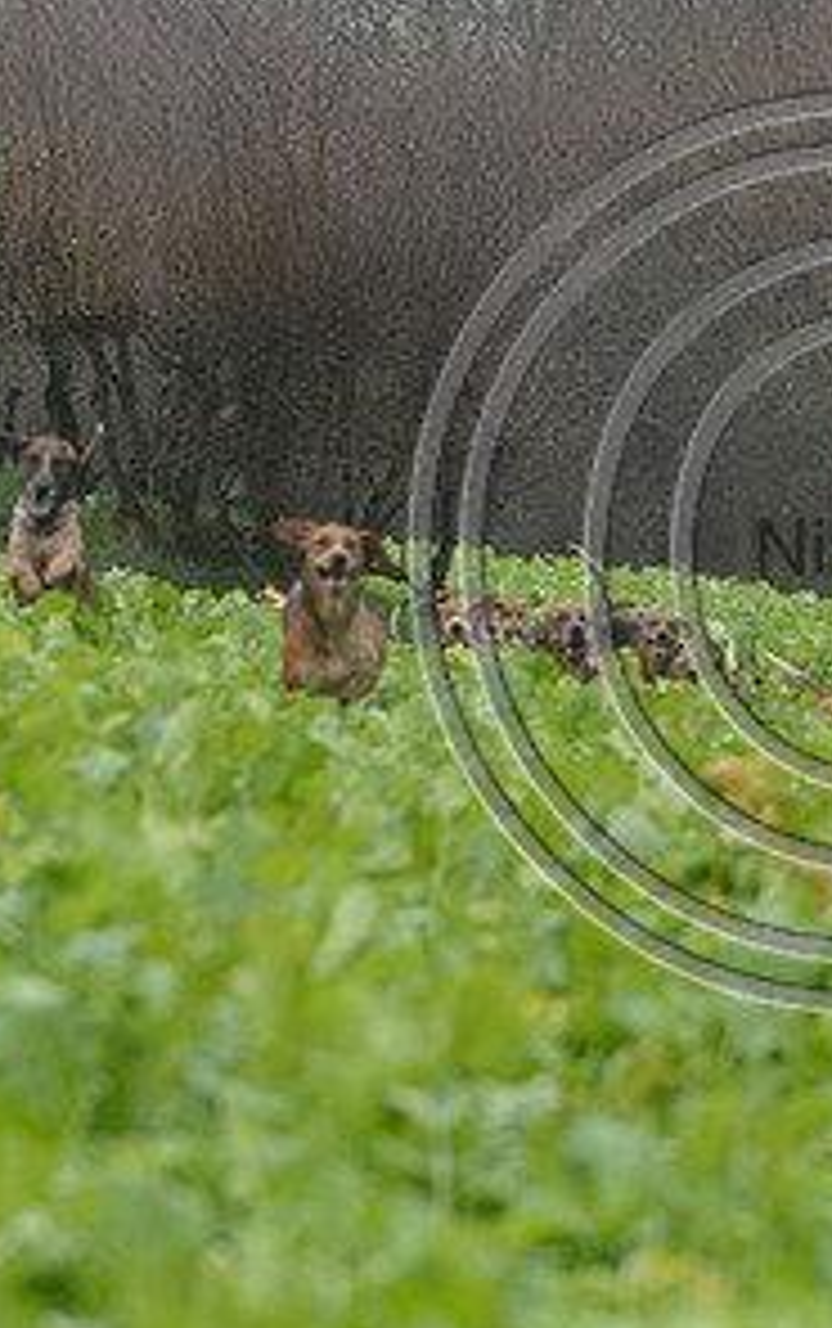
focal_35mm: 400
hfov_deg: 3.3
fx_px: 14477
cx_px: 823
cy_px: 491
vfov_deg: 5.2
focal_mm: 200
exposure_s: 1/800
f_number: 5.6
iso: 1600
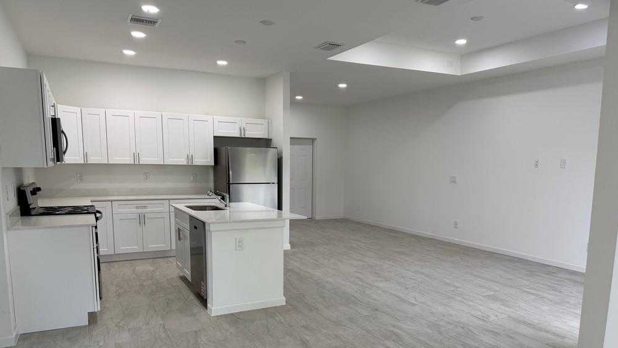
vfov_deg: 42.4
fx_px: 442
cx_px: 313
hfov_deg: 69.9
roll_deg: -0.7
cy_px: 230
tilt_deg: -8.5
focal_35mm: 27
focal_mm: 6.76
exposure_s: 1/120
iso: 80
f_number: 1.78
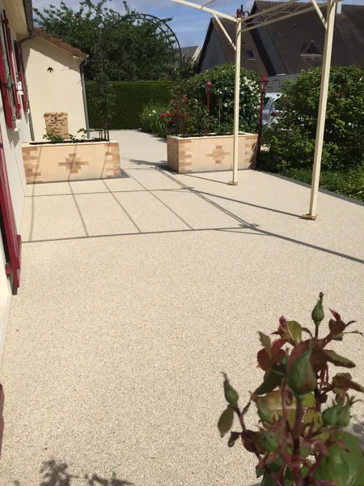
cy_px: 243
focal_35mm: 29
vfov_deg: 61.7
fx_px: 407
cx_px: 182
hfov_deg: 48.2
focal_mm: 4.15
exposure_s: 1/4950
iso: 32
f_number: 2.2
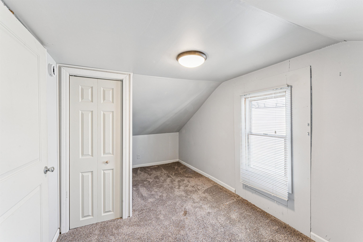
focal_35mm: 15
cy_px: 121
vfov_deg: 77.3
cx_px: 182
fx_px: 151
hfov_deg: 100.4
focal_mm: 15
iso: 400
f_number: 13
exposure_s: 1/3.33
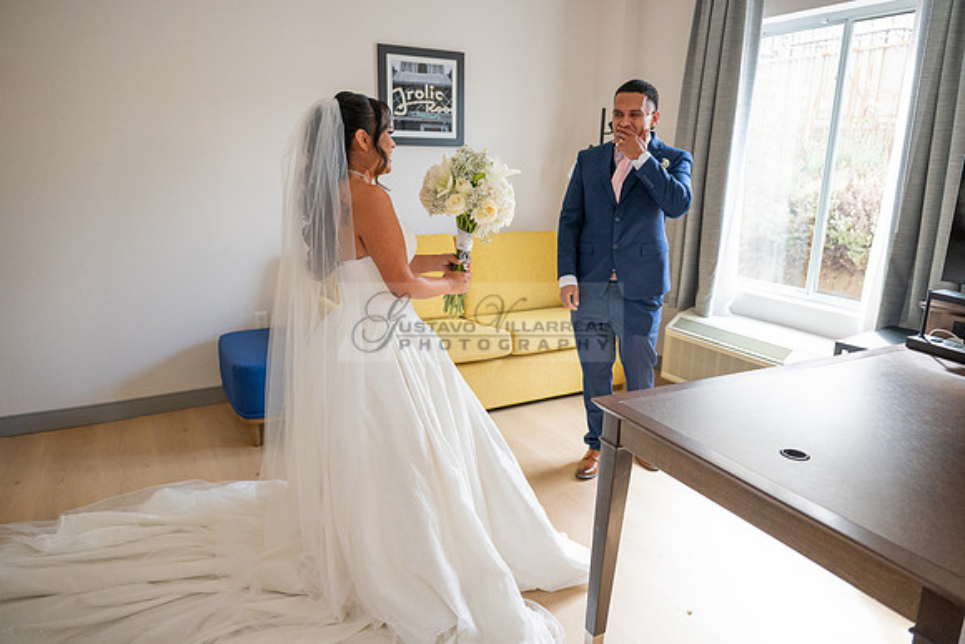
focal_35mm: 24
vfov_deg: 53.2
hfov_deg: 73.7
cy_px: 322
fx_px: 643
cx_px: 482
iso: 800
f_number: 2.8
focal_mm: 24
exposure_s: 1/250
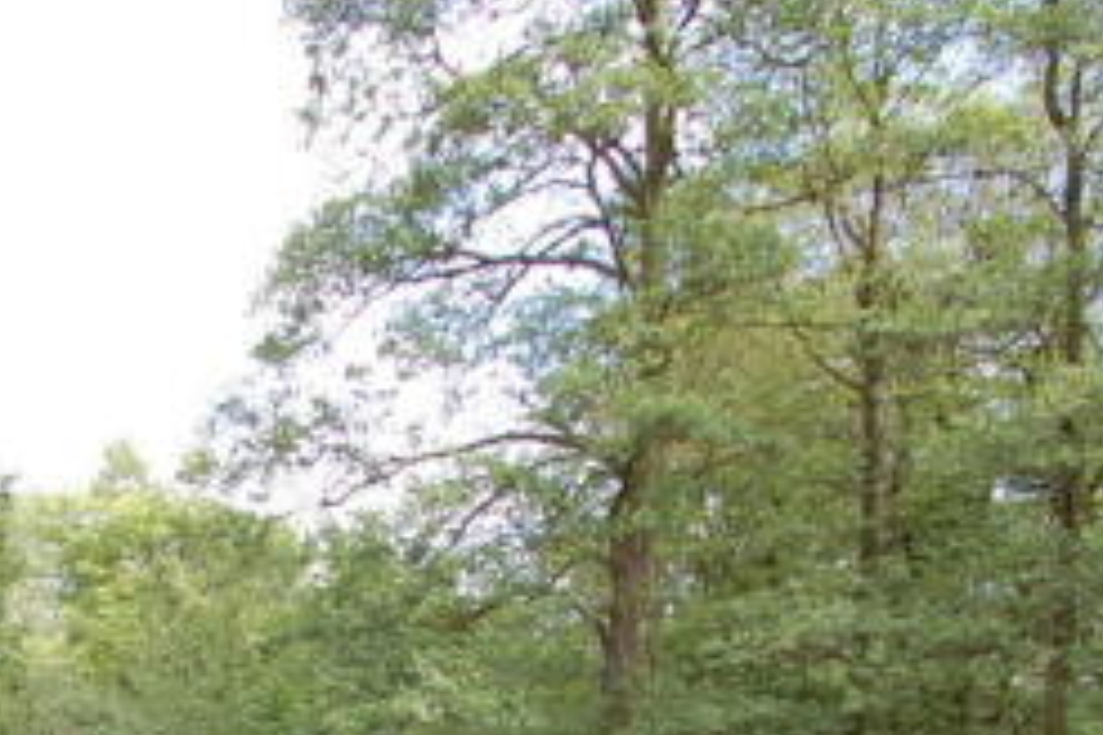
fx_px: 1225
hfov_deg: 45.2
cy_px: 950
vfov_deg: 27.8
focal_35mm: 40
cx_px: 170
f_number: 6.3
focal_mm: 10
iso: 200
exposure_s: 1/160
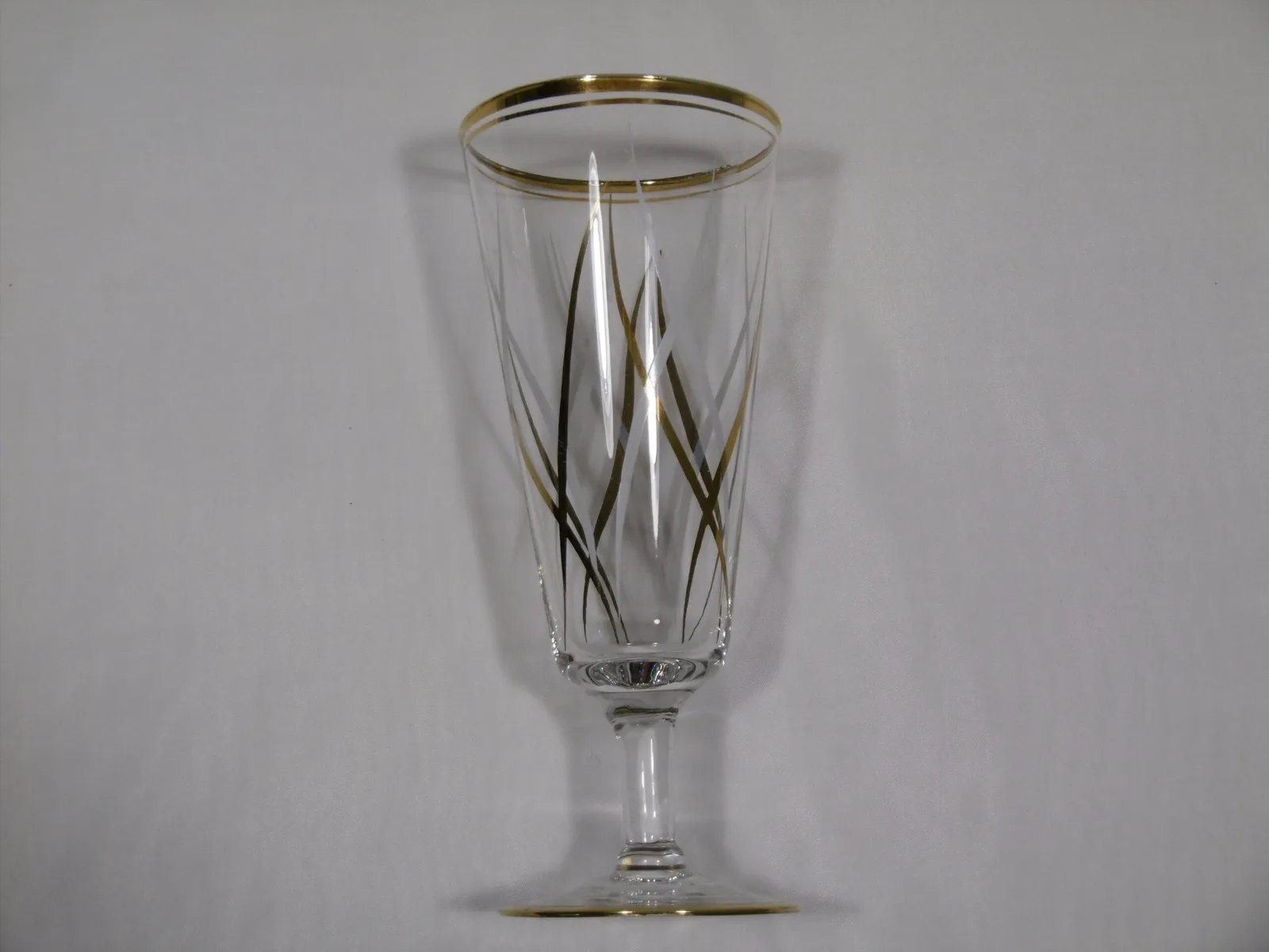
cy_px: 476
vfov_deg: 24.8
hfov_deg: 32.7
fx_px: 2163
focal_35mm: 59
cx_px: 634
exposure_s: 1/40
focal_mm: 10.5
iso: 100
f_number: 4.2
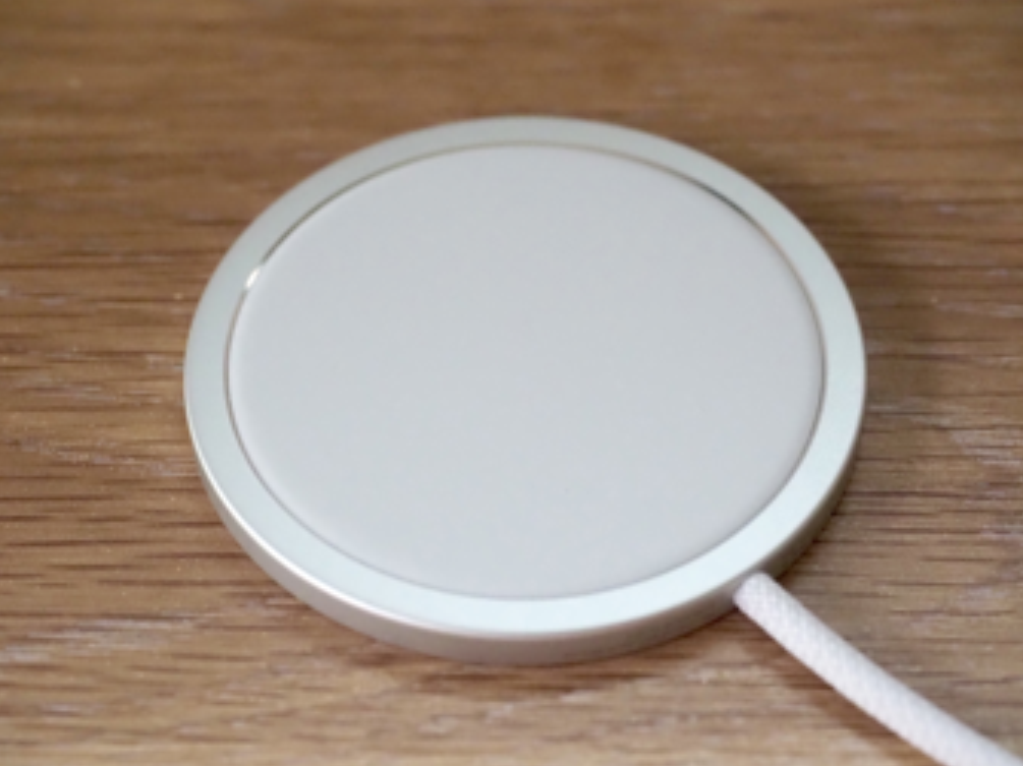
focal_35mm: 86
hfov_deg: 22.8
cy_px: 409
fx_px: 2541
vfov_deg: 17.2
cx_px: 528
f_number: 5
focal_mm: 40
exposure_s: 1/100
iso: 6400
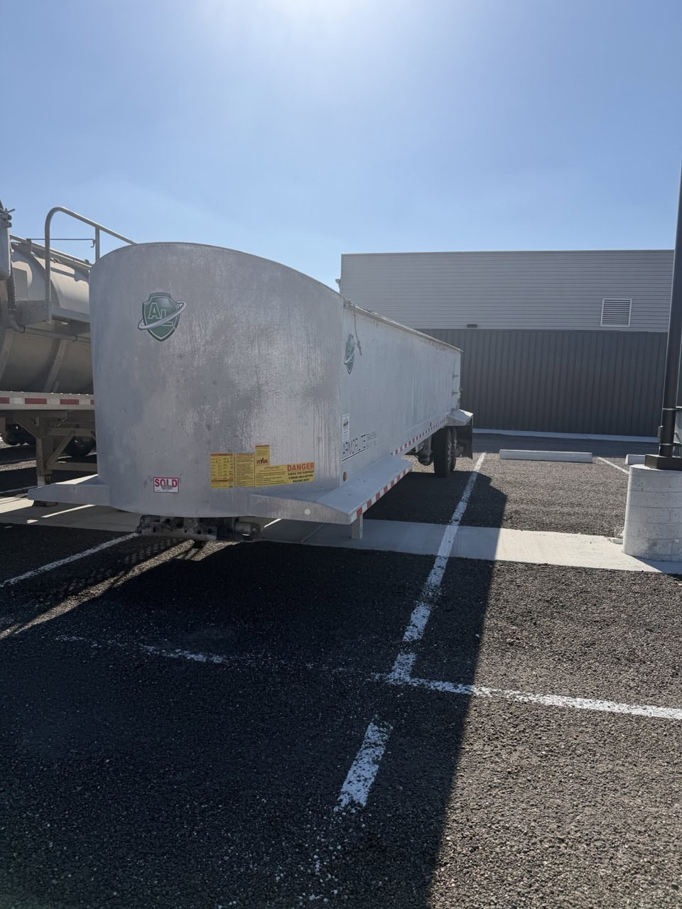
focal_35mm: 24
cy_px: 454
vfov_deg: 71.6
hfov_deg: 56.8
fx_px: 630
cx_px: 341
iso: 80
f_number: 1.8
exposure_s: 1/8130
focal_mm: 6.8
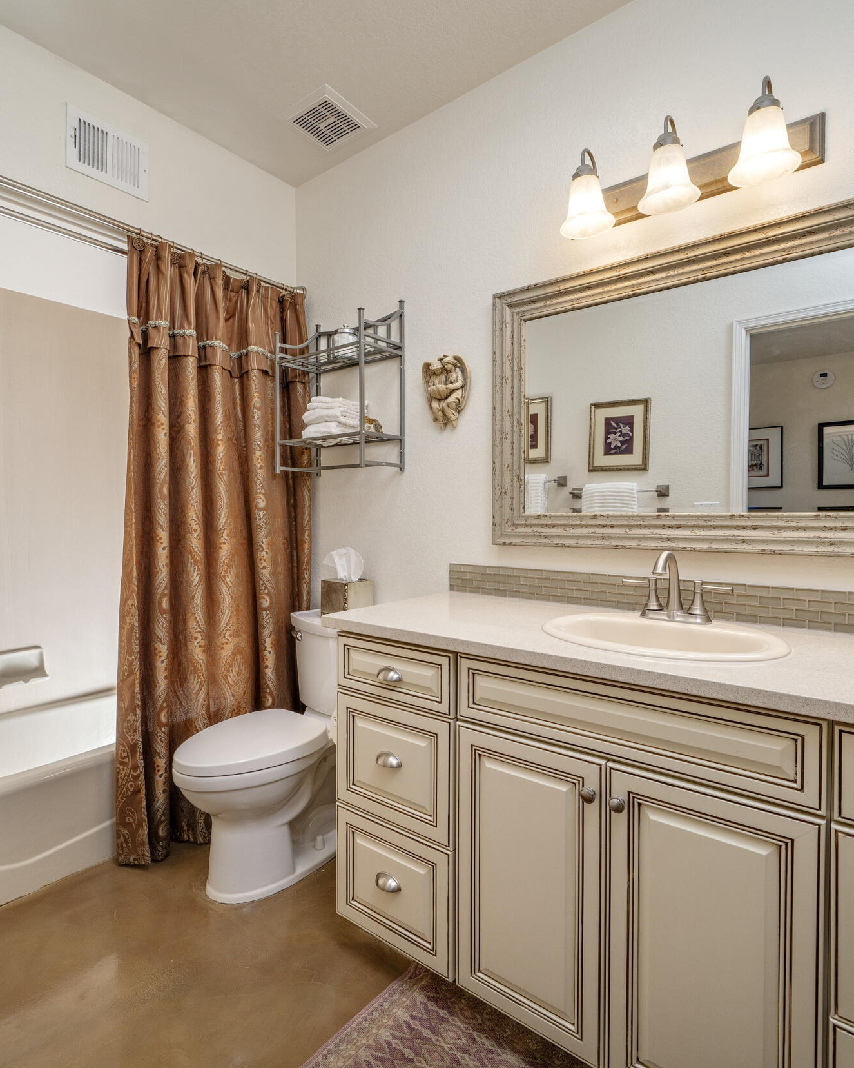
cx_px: 427
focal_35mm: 17
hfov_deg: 77.0
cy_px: 519
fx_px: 537
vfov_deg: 89.6
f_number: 10
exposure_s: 1/20
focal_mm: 15
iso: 200
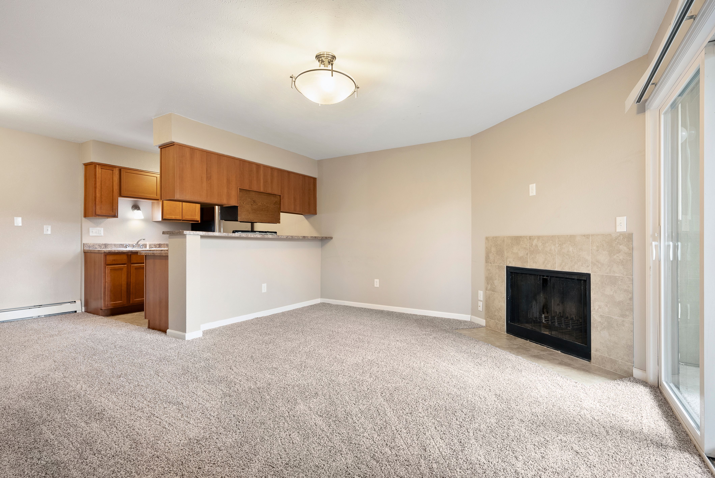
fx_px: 338
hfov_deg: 93.2
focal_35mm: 17
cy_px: 239
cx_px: 358
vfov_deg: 70.5
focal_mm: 17
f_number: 8
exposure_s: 1/2.5
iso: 800
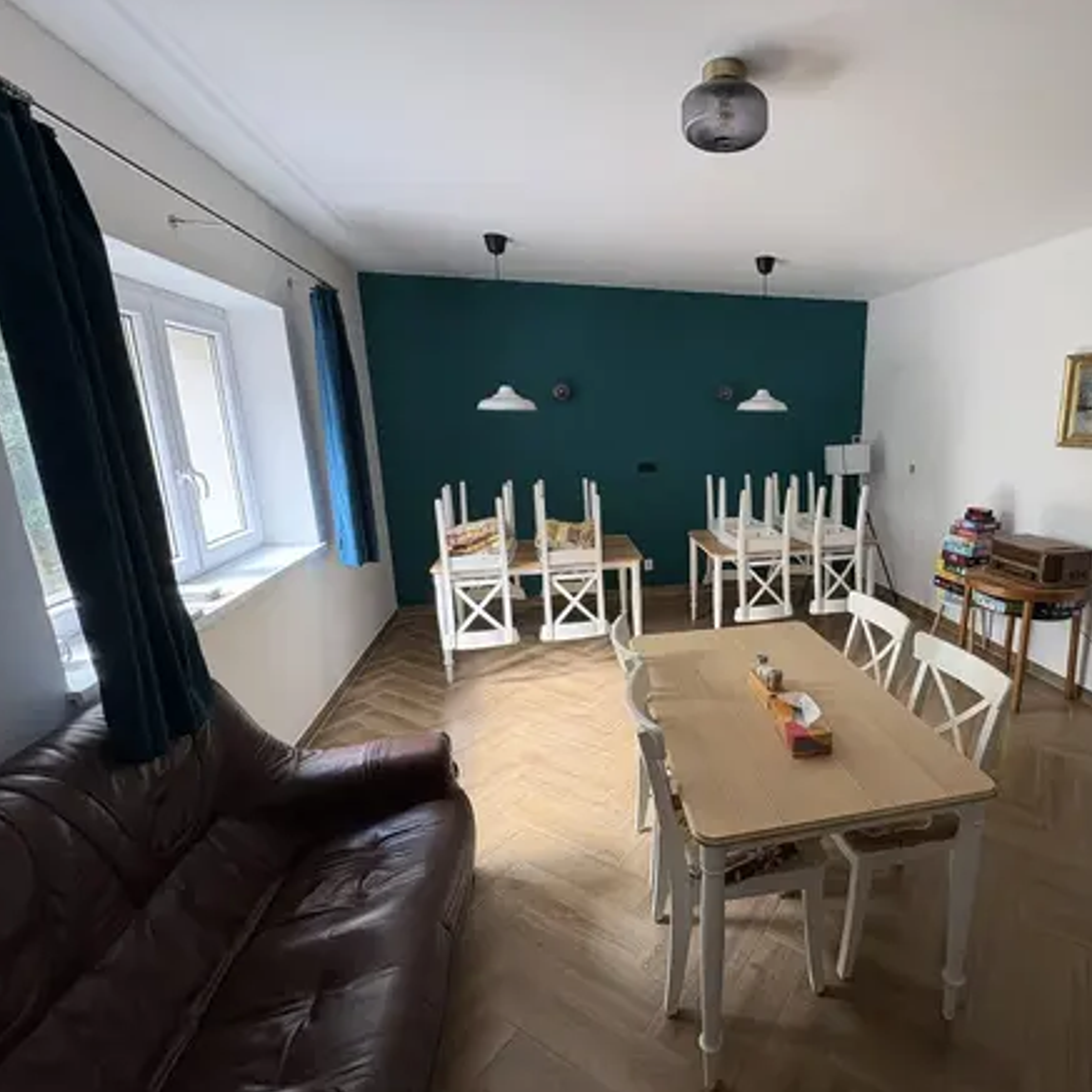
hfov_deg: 81.5
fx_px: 607
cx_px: 715
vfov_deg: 84.0
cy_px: 552
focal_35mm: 17
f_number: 2.2
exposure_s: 1/60
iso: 320
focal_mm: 2.22
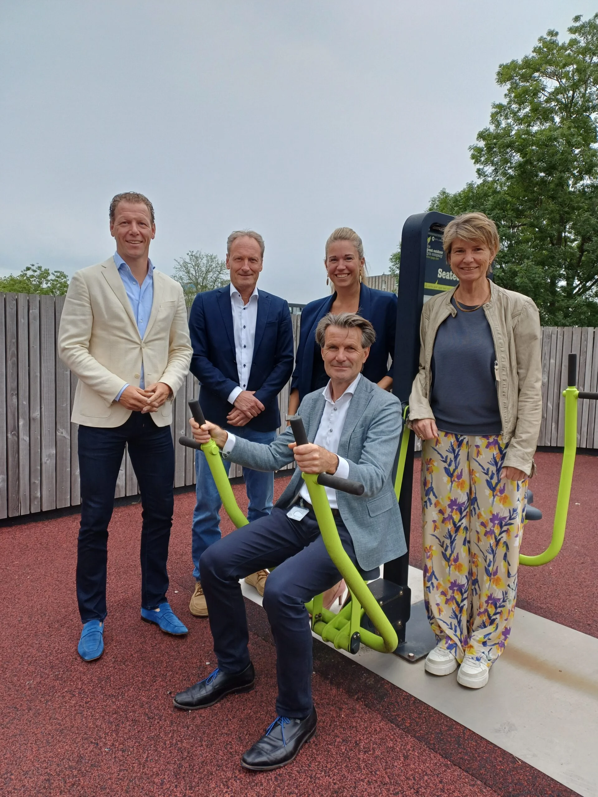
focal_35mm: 25
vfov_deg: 69.4
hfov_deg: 54.9
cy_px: 398
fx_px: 576
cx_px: 299
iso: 50
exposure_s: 1/166
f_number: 1.8
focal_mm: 4.65
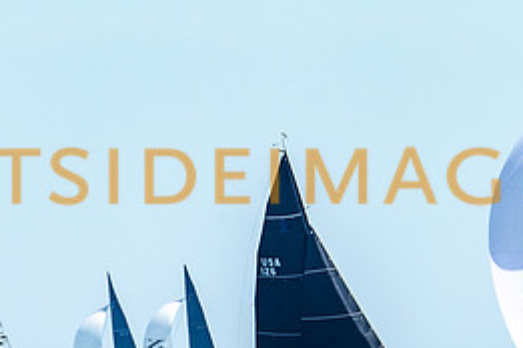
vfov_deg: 1.0
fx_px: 20555
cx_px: 283
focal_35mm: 1415
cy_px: 164
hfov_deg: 1.5
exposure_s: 1/2500
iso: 400
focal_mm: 600
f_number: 5.6
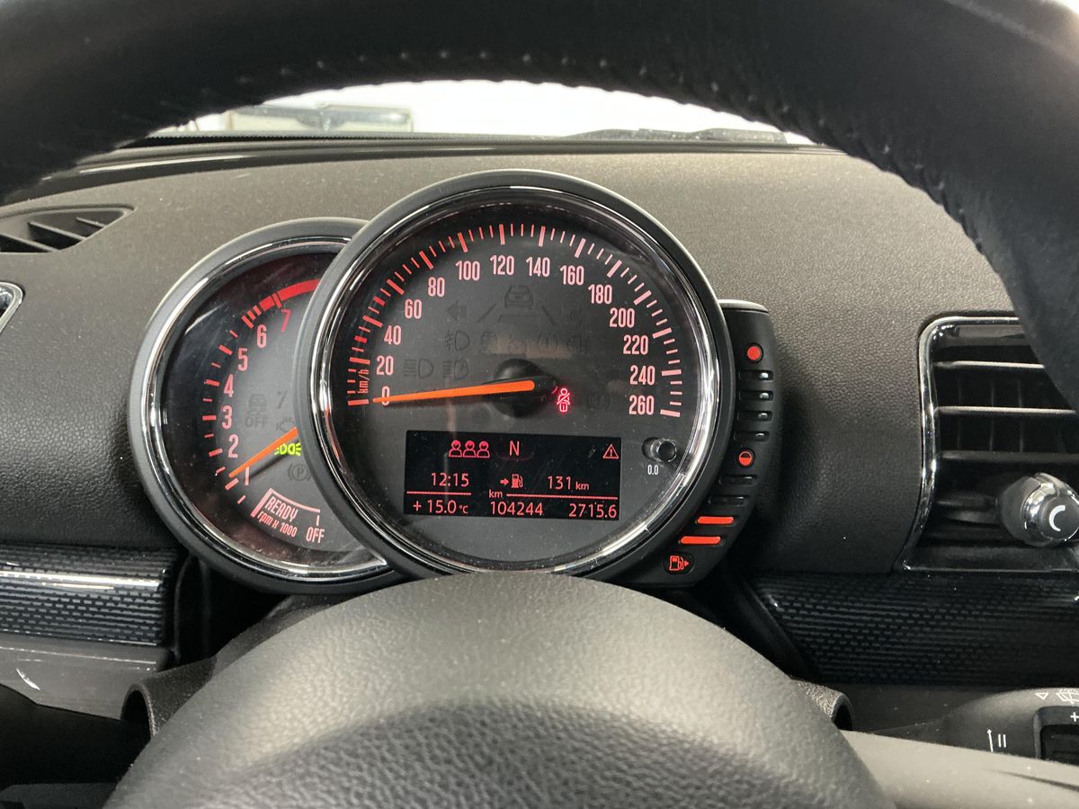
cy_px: 404
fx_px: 873
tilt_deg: -20.4
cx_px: 540
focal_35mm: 28
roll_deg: -2.5
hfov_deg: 63.4
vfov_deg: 49.7
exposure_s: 1/25
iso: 320
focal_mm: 3
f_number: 1.8
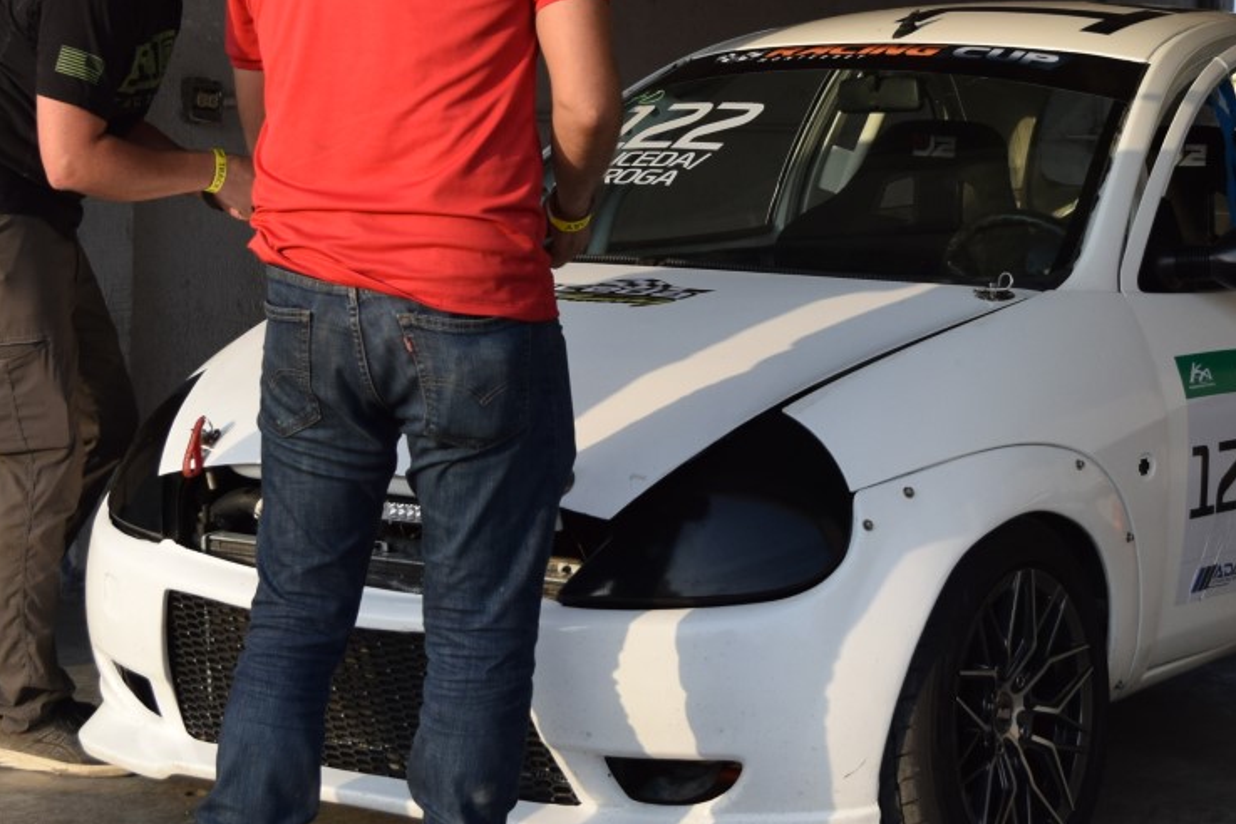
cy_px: 335
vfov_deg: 17.3
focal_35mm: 79
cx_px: 697
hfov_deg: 25.7
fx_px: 2712
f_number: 5
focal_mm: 24
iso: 400
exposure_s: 1/1250
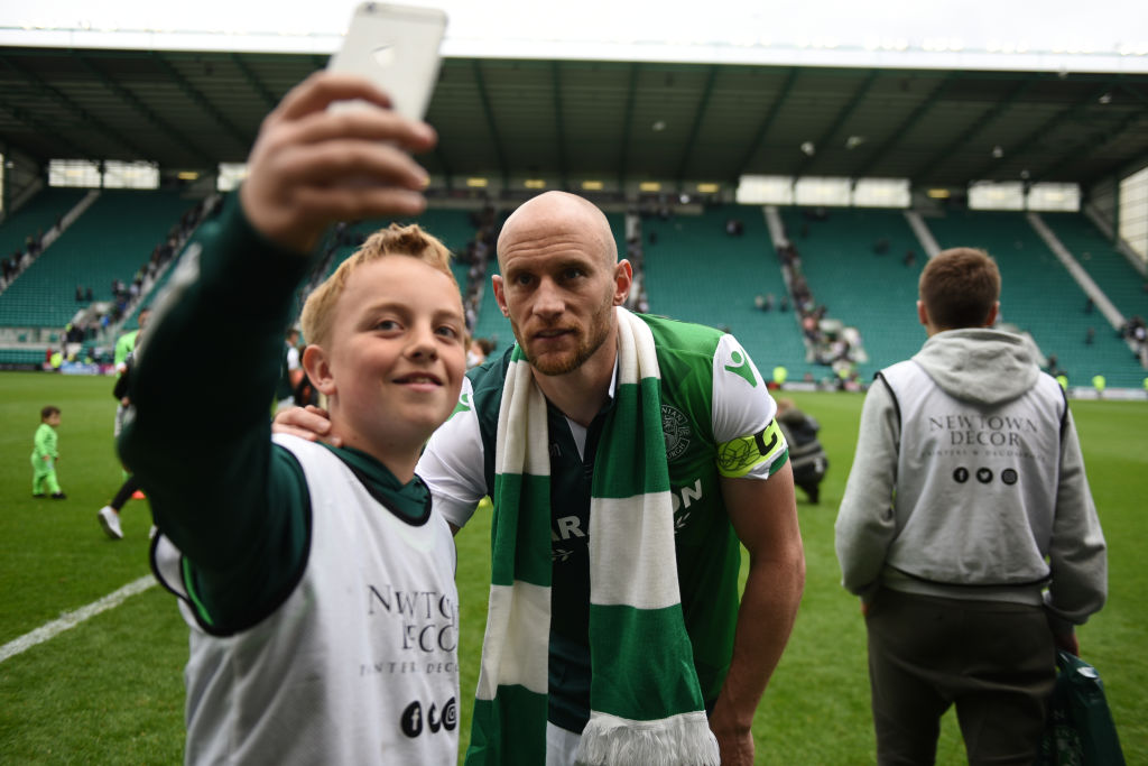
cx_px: 574
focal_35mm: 32
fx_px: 1021
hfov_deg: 58.7
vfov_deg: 41.1
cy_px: 383
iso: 400
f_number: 2.8
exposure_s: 1/1600
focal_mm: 32
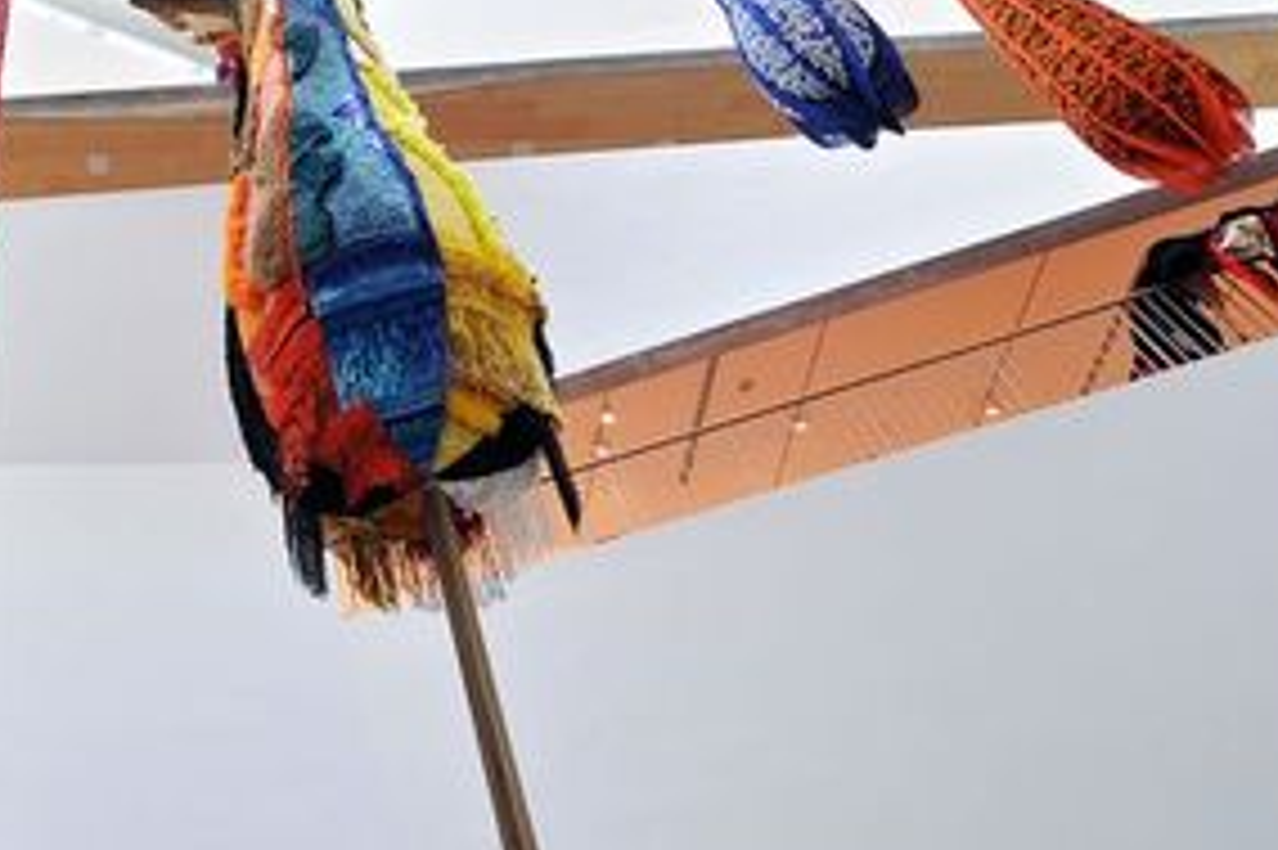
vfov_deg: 34.9
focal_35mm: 38
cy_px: 351
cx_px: 176
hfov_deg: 46.7
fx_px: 1348
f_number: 8
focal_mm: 12
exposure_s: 1/5
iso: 200
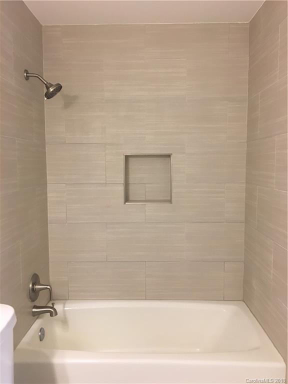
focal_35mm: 29
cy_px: 192
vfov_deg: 61.7
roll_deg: +0.8
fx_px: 322
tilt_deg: -5.0
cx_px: 144
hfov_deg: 48.2
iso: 64
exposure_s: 1/30
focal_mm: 4.15
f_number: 2.2
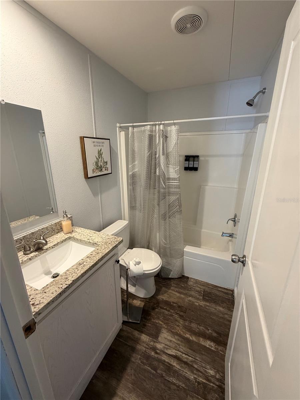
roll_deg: -0.3
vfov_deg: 102.1
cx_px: 150
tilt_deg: -15.2
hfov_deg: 85.7
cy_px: 200
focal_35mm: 14
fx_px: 162
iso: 320
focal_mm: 2.22
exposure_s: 1/60
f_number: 2.2
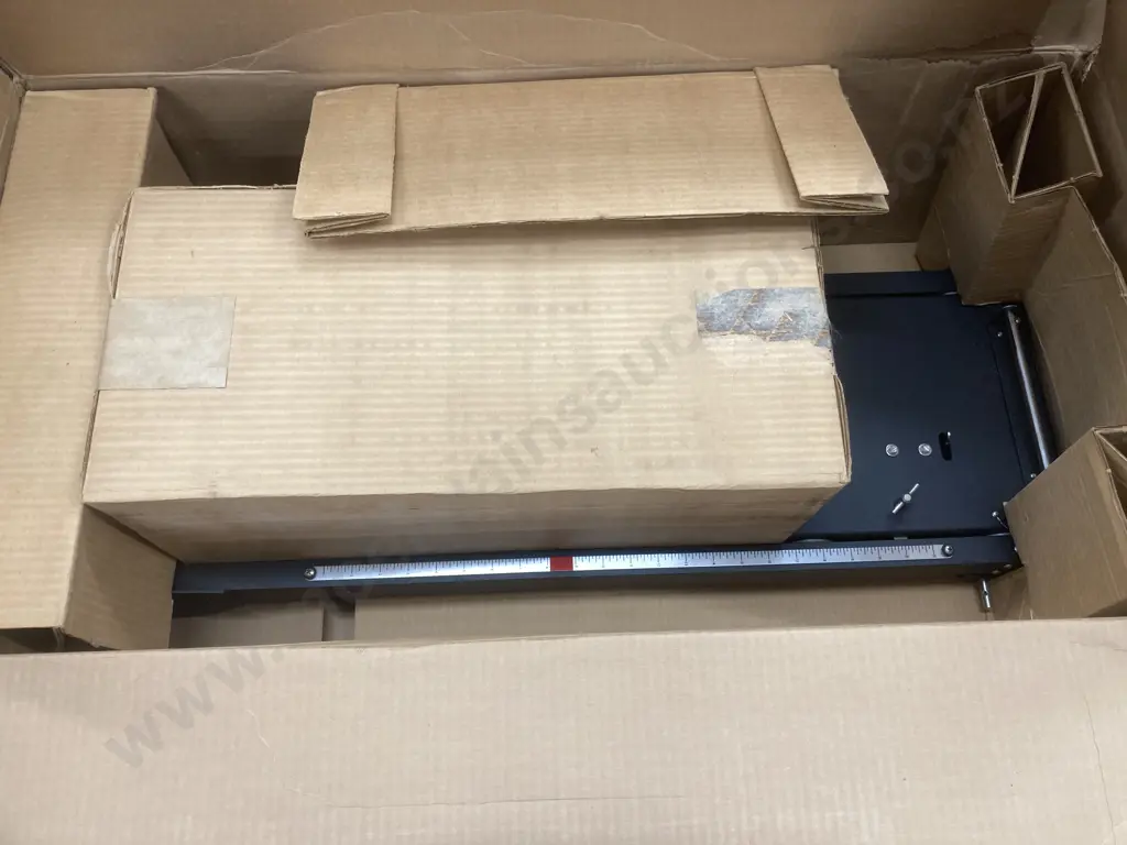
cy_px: 422
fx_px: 912
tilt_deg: -68.0
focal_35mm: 28
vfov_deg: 49.7
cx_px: 564
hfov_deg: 63.4
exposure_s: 1/50
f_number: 1.8
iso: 64
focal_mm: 3.99
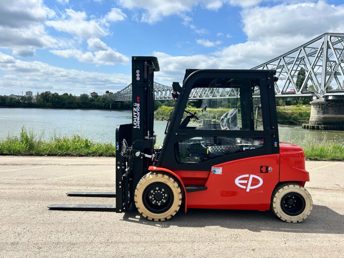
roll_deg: -1.3
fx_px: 258
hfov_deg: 67.3
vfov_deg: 53.1
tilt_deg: -3.9
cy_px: 129
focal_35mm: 26
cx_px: 172
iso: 50
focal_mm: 5.7
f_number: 1.5
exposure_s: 1/5076
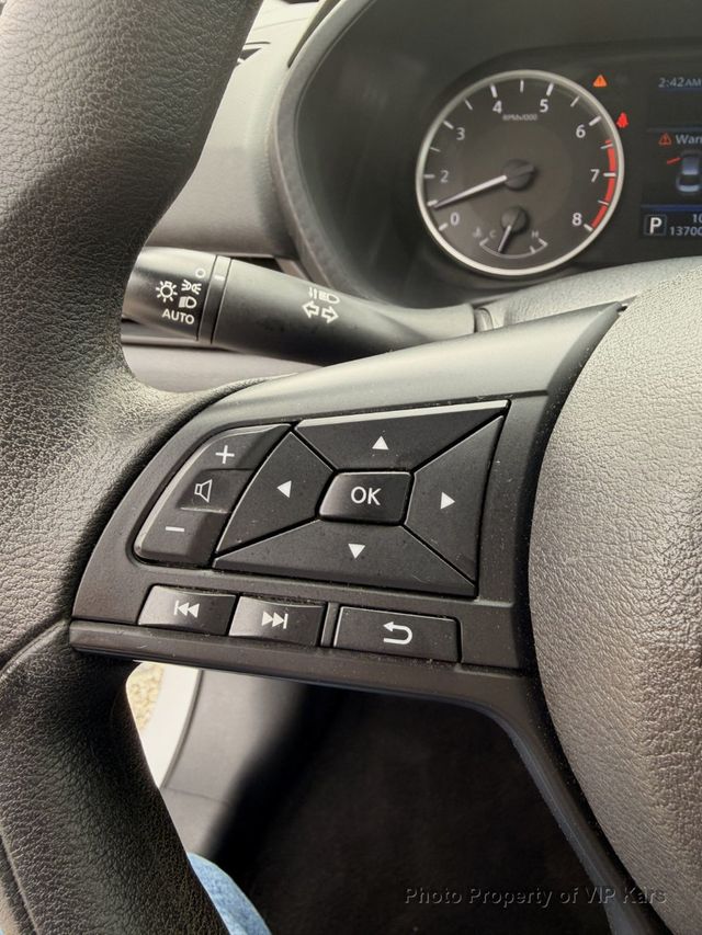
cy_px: 468
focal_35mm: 26
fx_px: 703
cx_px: 351
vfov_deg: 67.3
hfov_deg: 53.1
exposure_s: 1/121
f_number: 2.2
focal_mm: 2.22
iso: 50
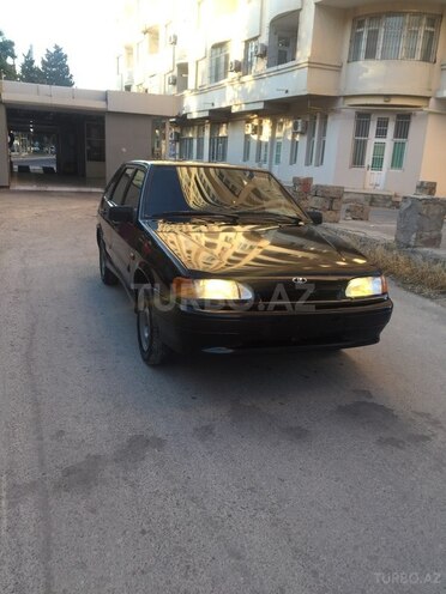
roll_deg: -4.6
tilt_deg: -13.9
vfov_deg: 61.7
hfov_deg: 48.2
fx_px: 498
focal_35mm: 29
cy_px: 297
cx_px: 223
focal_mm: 4.15
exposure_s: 1/126
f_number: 2.2
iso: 32
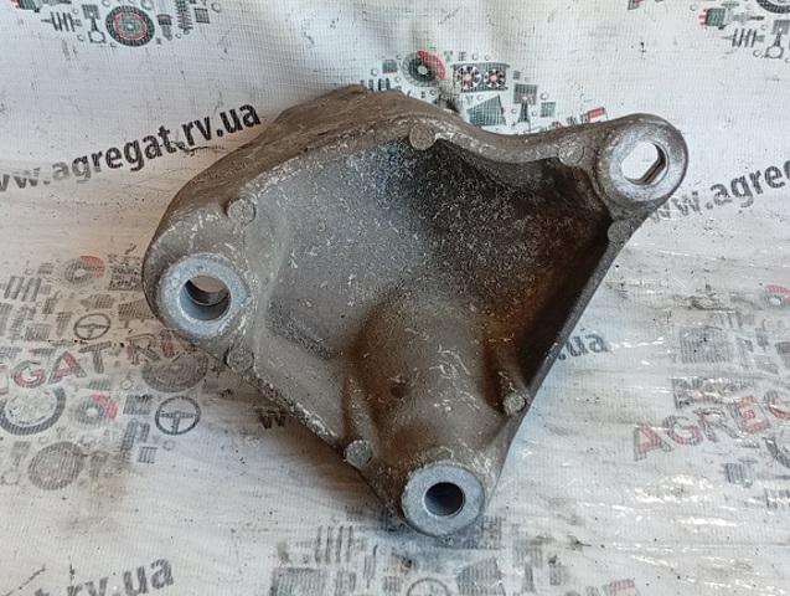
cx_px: 395
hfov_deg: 36.8
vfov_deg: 28.1
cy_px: 298
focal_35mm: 52
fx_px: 1189
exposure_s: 1/50
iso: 203
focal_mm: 3.96
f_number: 1.8
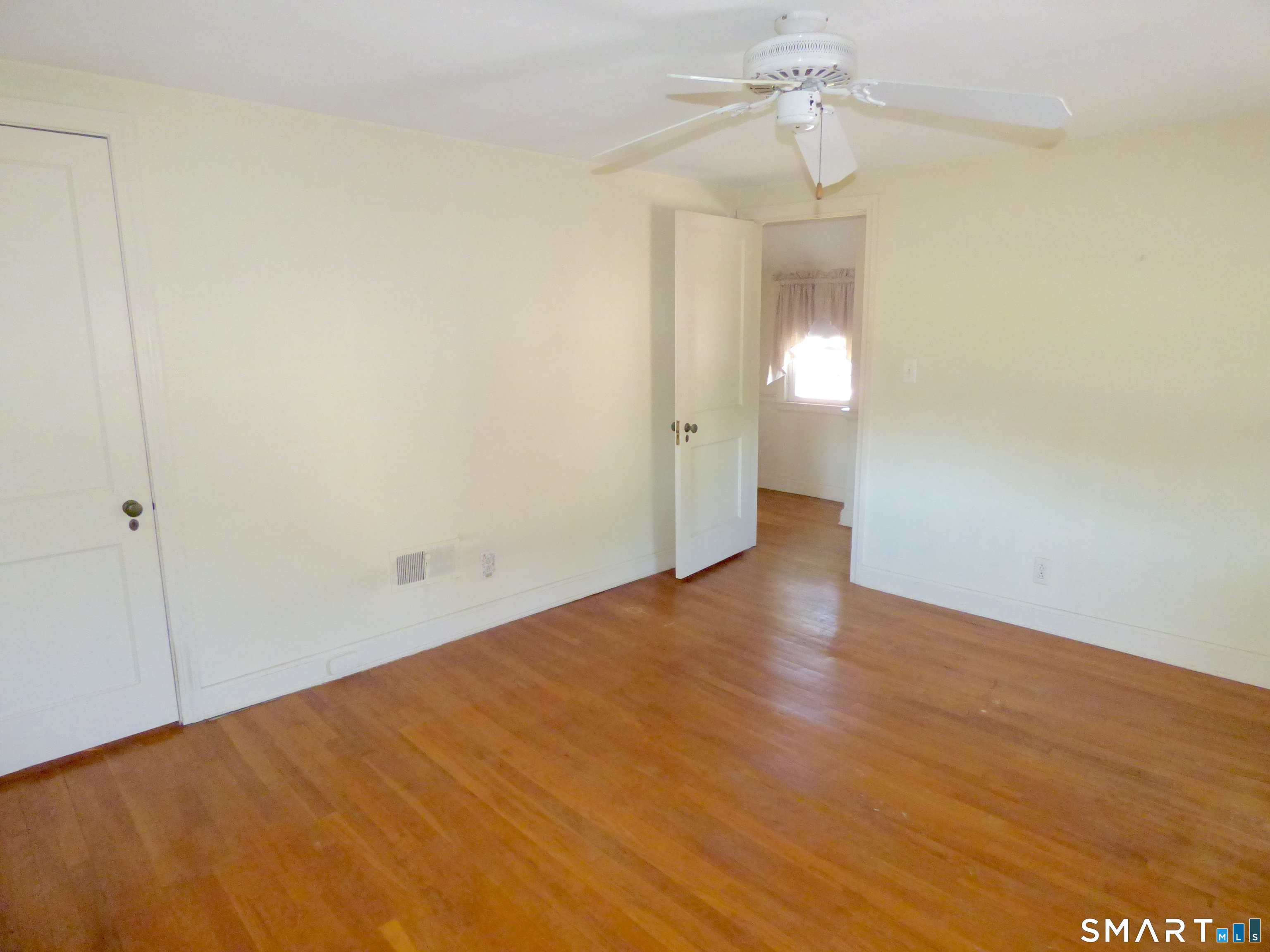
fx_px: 734
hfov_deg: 81.7
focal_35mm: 20
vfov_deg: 66.0
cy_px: 476
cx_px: 635
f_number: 2.8
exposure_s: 1/60
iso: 800
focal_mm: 3.58
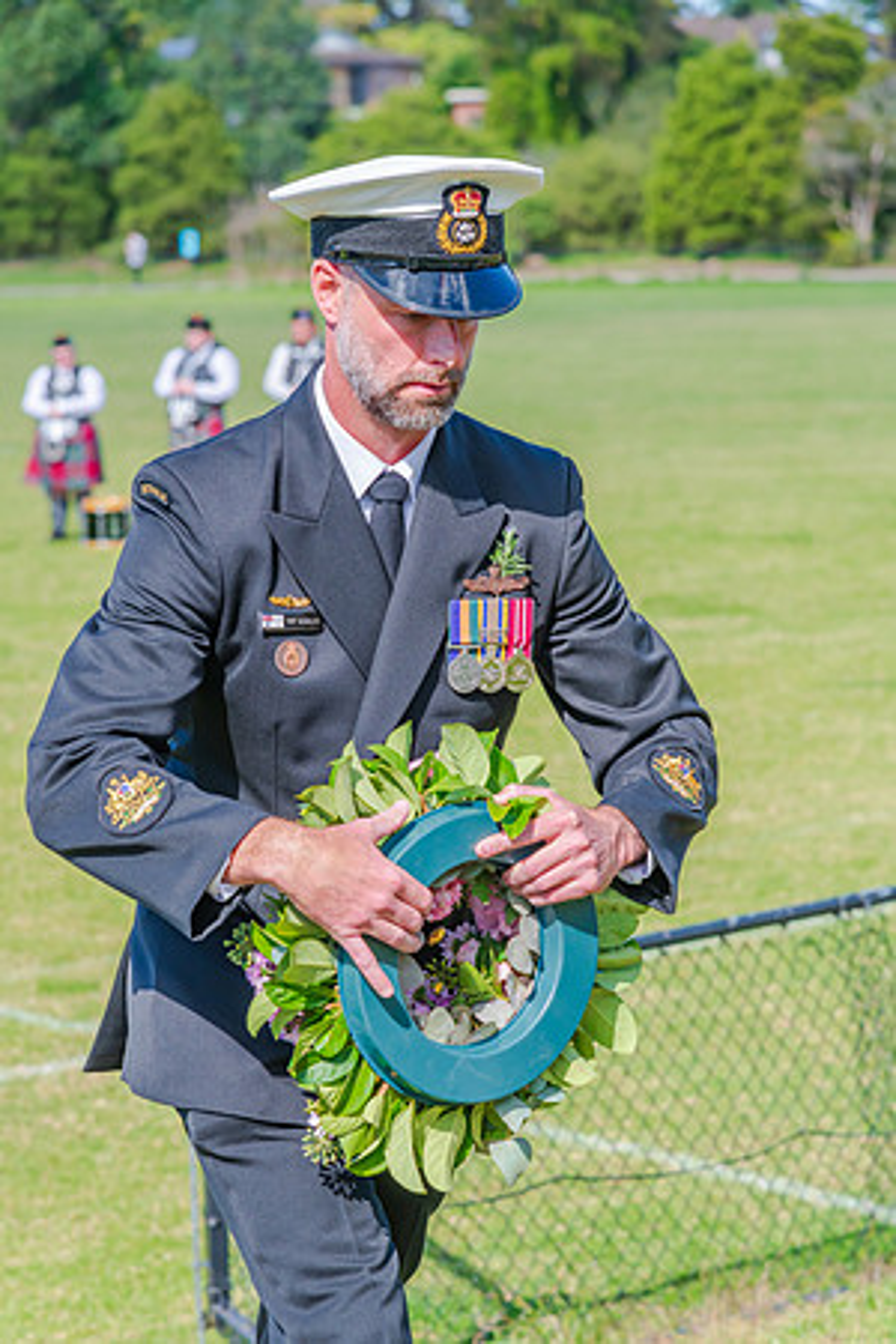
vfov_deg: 17.1
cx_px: 448
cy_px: 672
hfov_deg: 11.4
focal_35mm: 120
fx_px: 4480
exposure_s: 1/640
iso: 400
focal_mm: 120
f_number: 7.1
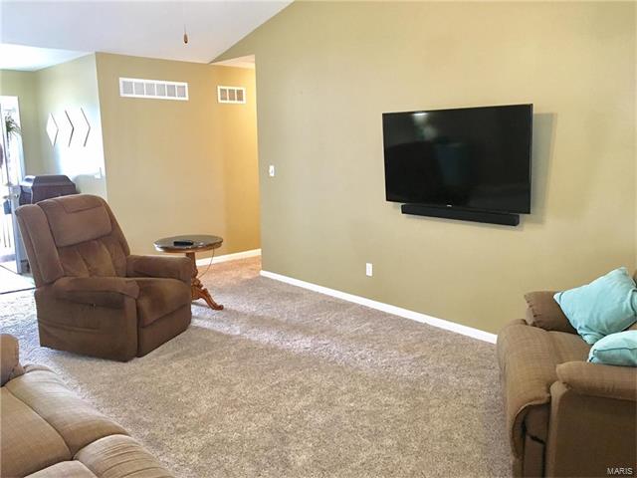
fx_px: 534
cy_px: 239
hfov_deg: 61.7
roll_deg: +0.9
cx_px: 318
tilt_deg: -10.2
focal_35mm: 29
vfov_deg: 48.2
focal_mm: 4.15
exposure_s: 1/30
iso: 200
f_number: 2.2
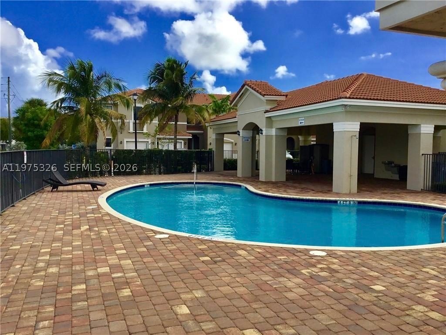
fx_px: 399
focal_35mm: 31
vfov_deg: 45.4
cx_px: 223
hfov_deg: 58.4
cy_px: 168
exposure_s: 1/2037
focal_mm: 3.3
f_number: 2.4
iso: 25
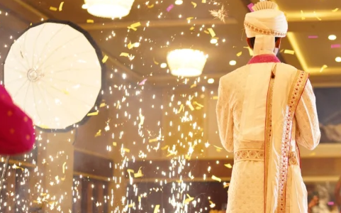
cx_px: 337
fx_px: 706
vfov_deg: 17.1
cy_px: 143
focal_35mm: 76
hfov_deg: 25.8
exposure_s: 1/400
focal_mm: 35
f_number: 1.4
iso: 400
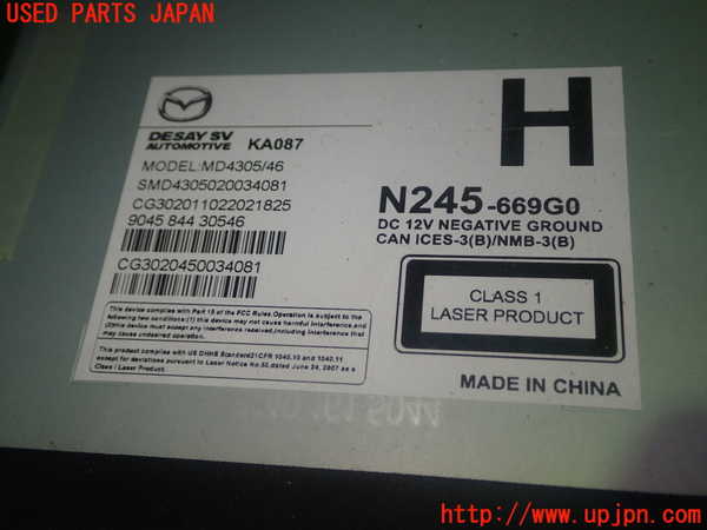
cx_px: 354
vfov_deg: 37.7
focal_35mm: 38
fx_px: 776
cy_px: 265
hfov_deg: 49.0
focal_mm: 6.83
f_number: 2.7
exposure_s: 1/80
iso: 125
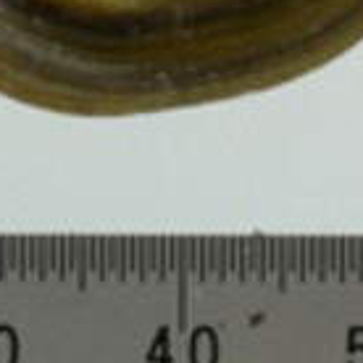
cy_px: -517
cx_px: 913
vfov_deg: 3.9
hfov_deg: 3.9
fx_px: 5268
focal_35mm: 444
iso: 100
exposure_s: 1/13
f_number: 32
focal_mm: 60
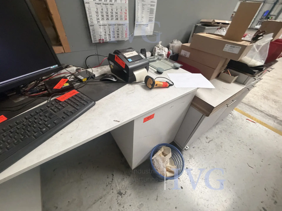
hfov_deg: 102.1
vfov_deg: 85.7
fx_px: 114
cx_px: 141
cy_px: 106
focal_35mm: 14
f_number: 2.2
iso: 320
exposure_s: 1/77
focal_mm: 2.22
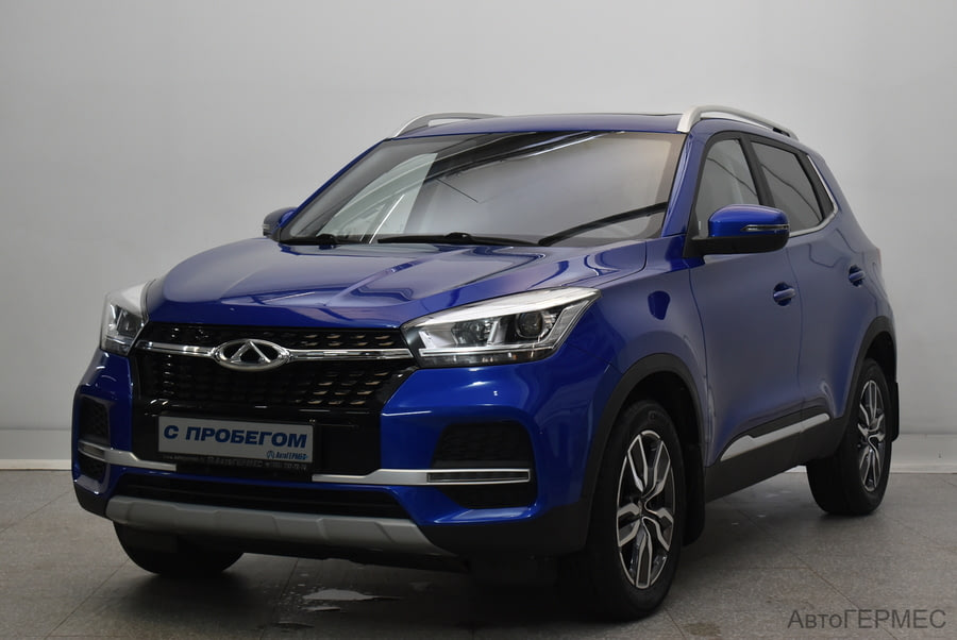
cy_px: 320
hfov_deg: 29.2
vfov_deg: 19.8
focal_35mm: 69
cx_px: 478
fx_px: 1836
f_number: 5.3
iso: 800
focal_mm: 46
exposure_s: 1/80
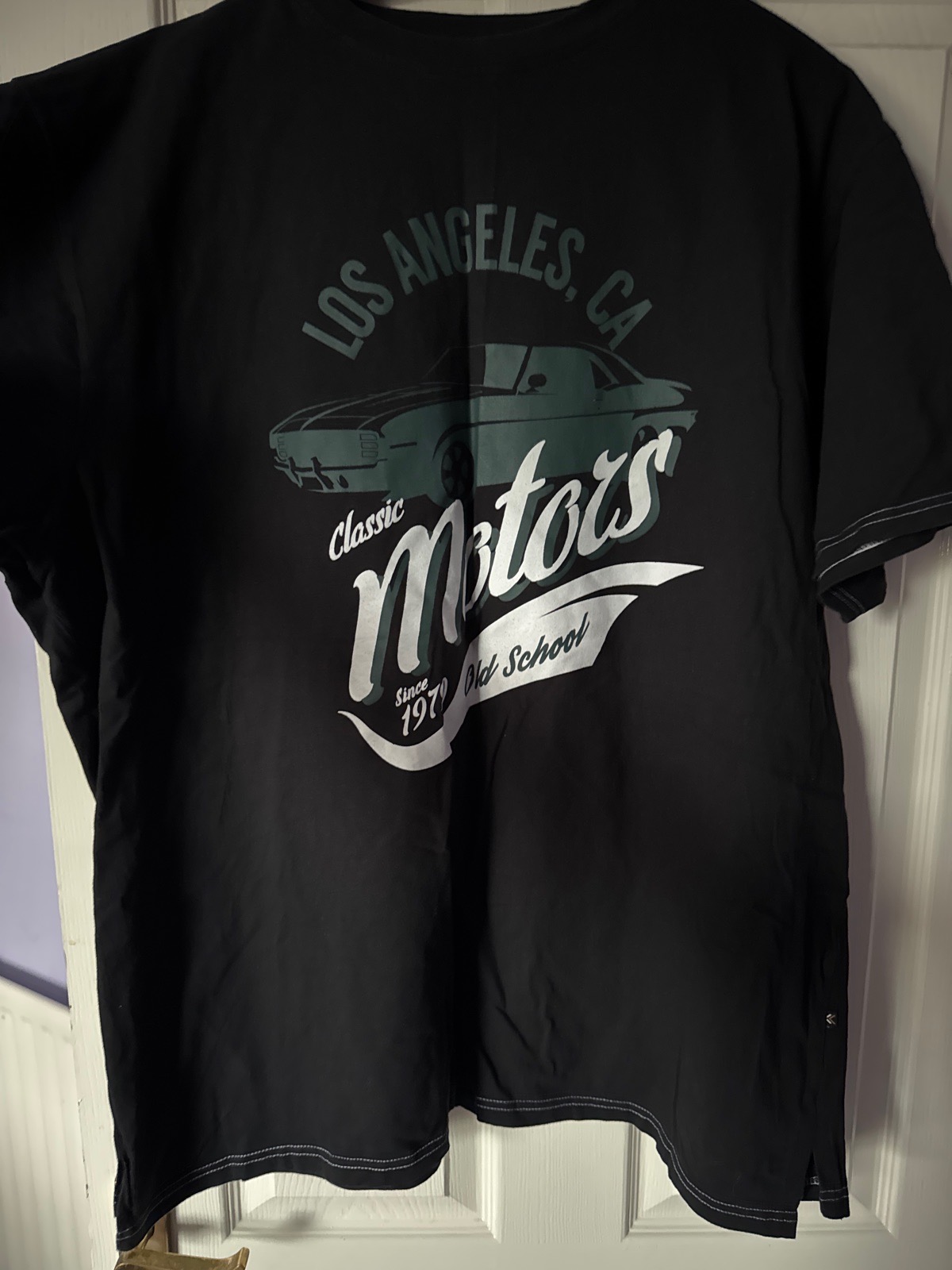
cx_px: 476
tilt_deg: -9.9
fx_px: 880
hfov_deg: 56.8
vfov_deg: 71.6
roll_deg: -0.7
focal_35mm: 24
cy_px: 635
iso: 1600
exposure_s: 1/17
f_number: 1.78
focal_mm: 6.76
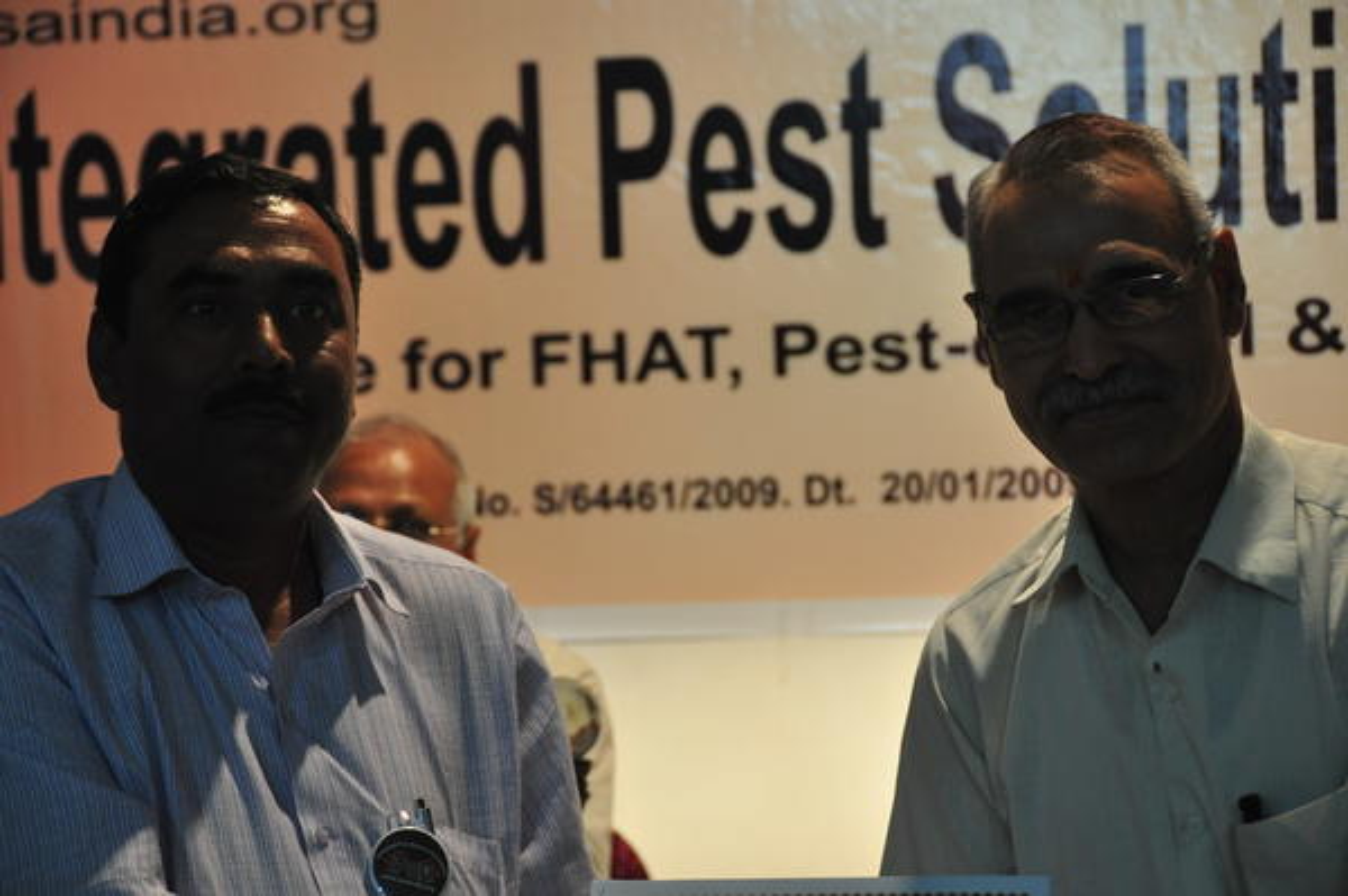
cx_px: 674
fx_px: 4490
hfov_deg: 17.1
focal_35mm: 120
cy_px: 448
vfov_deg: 11.4
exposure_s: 1/60
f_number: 5
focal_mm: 80
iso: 800
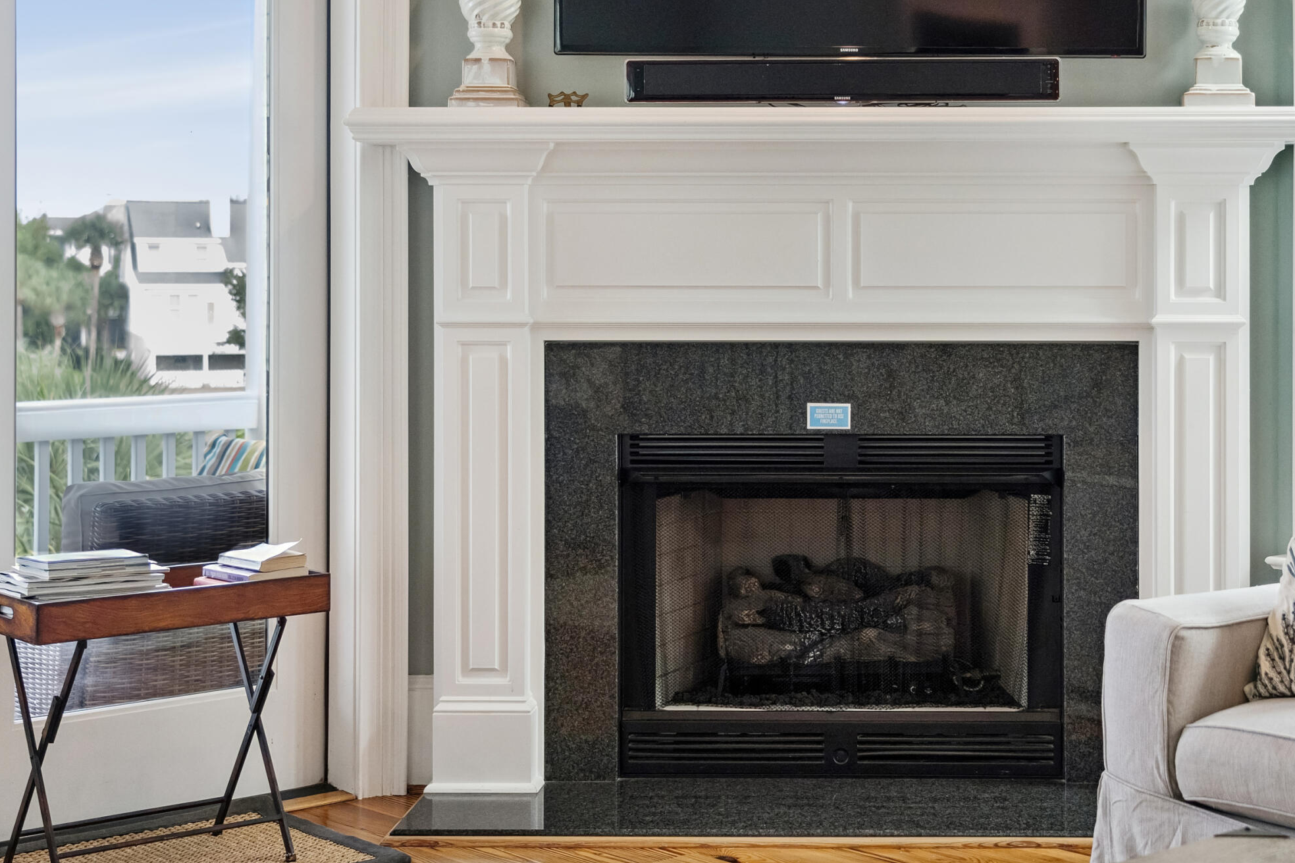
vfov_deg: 22.2
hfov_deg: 32.7
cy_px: 300
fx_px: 2194
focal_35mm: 61
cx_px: 844
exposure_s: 1/200
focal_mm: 40
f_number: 4
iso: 1000
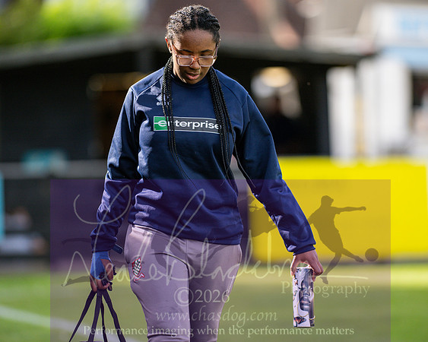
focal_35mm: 338
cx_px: 236
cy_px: 171
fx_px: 4280
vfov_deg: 4.6
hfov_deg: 5.7
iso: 200
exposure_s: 1/2000
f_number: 2.8
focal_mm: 300
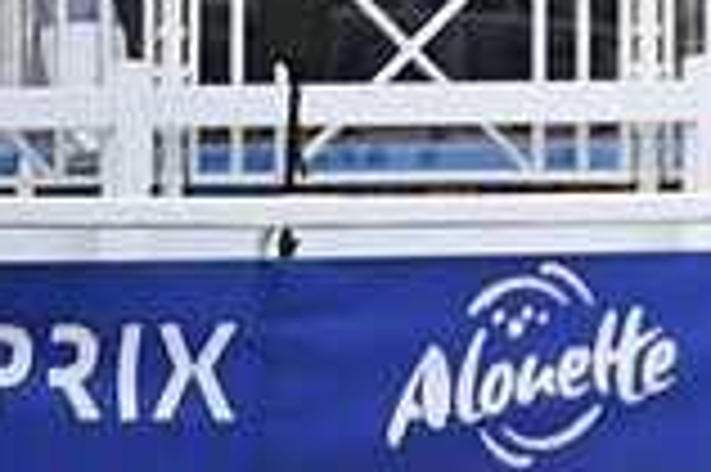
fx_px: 29041
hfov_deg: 1.4
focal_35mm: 1472
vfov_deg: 0.9
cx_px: 1282
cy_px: 407
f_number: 4.5
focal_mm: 400
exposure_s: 1/1250
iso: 2500
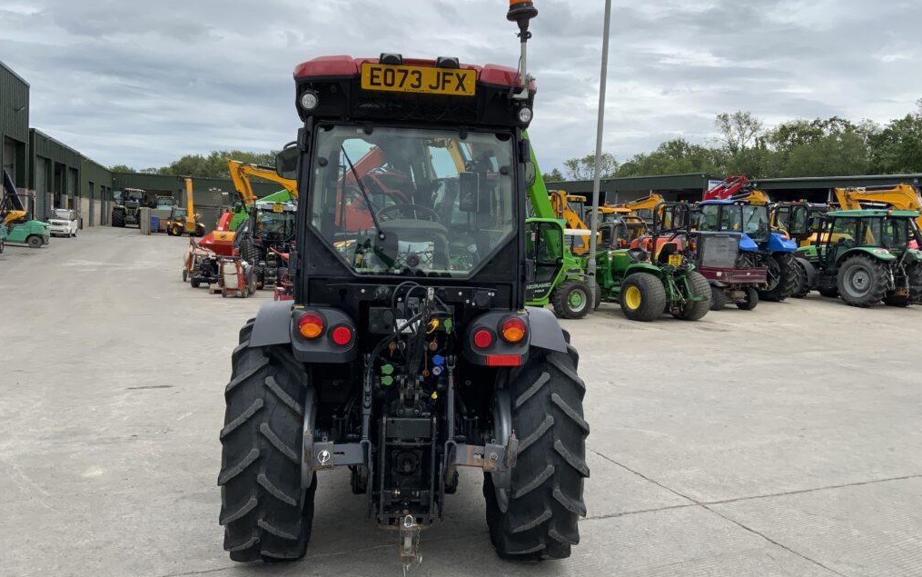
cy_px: 281
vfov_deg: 40.6
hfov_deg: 61.2
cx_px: 460
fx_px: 779
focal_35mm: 31
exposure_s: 1/1195
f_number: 1.8
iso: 16
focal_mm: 3
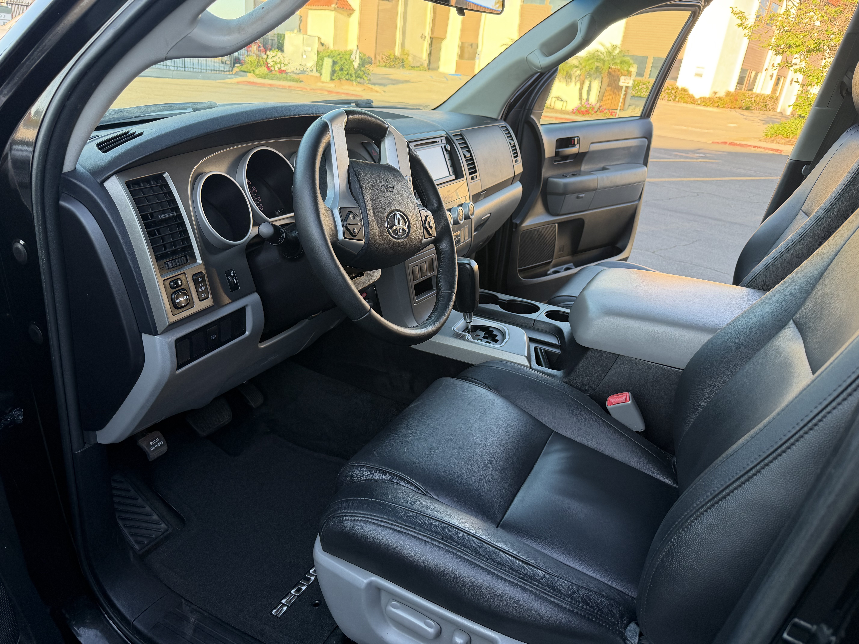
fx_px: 596
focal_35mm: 24
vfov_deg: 56.8
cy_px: 322
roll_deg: -6.5
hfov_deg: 71.6
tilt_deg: -22.1
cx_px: 430
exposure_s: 1/203
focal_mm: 6.76
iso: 125
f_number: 1.78
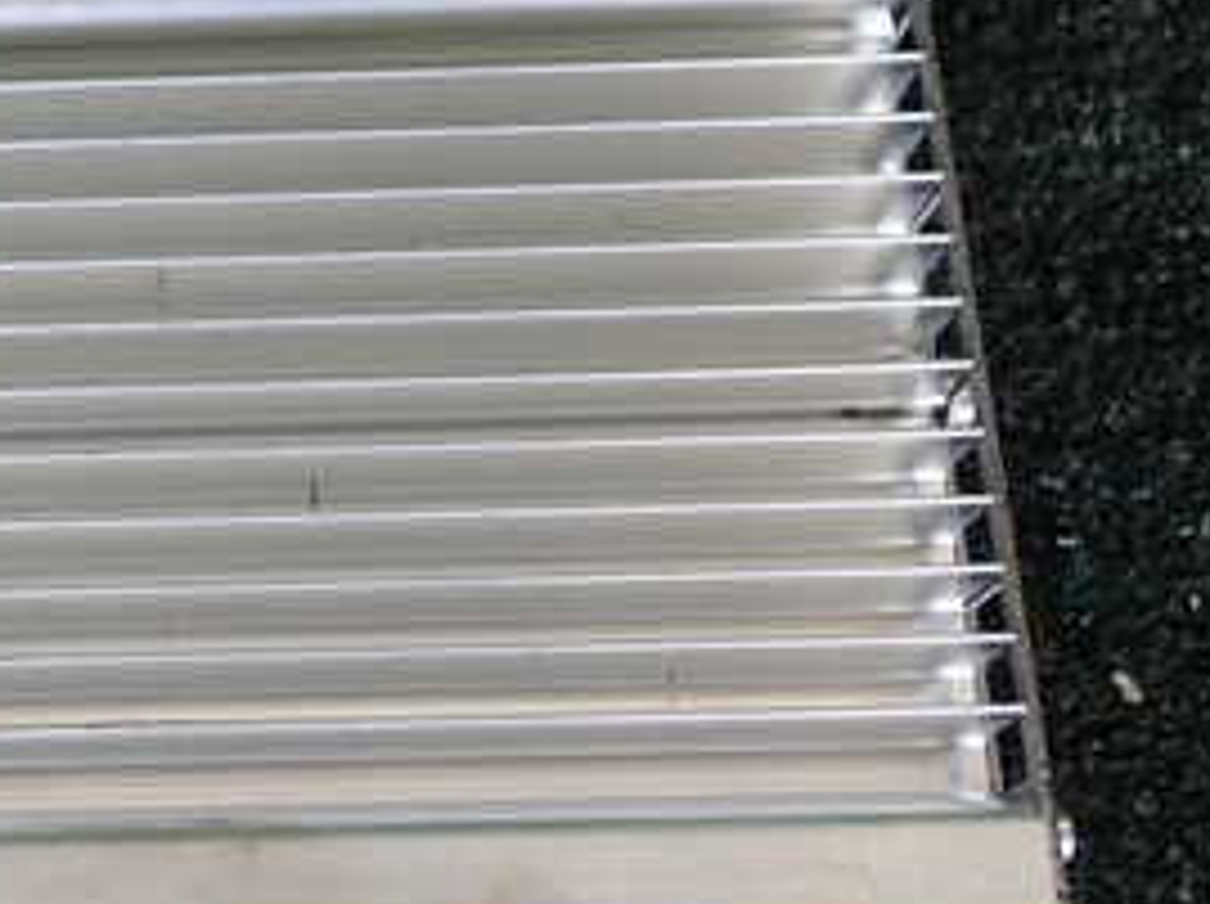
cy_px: 400
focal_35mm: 67
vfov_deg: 21.9
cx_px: 67
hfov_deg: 27.7
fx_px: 2339
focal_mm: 5.4
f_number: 2.3
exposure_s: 1/80
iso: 100
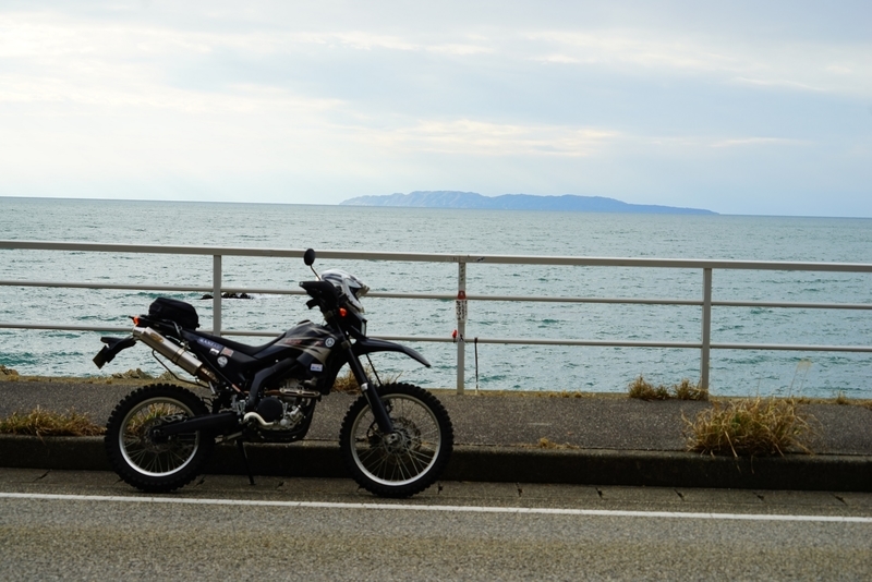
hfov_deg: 34.5
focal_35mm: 58
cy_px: 291
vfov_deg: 23.4
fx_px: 1405
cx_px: 436
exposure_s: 1/125
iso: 100
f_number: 7.1
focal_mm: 58
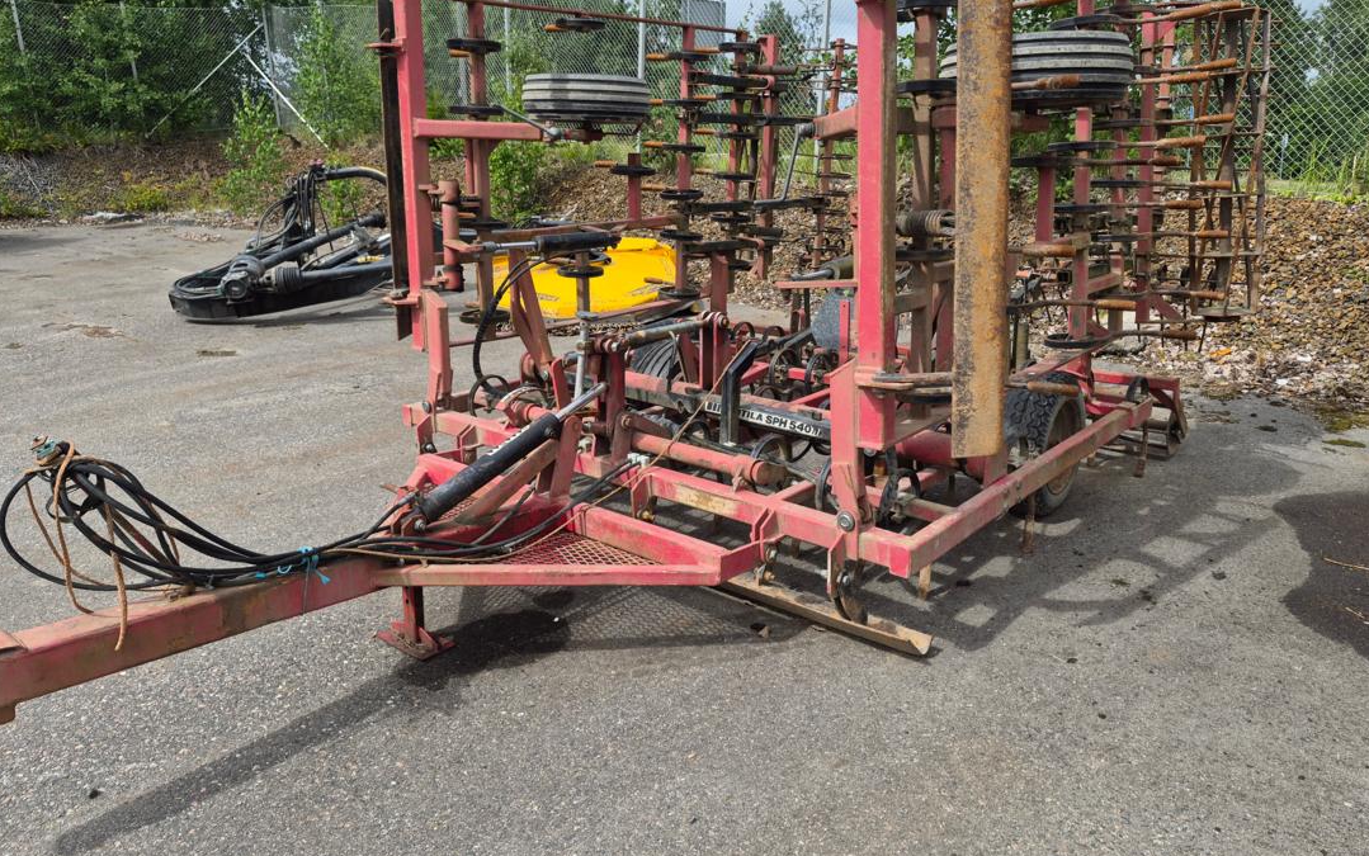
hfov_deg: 72.5
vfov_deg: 49.0
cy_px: 341
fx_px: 933
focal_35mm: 25
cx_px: 695
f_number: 1.8
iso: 80
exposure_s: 1/4432
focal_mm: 5.4
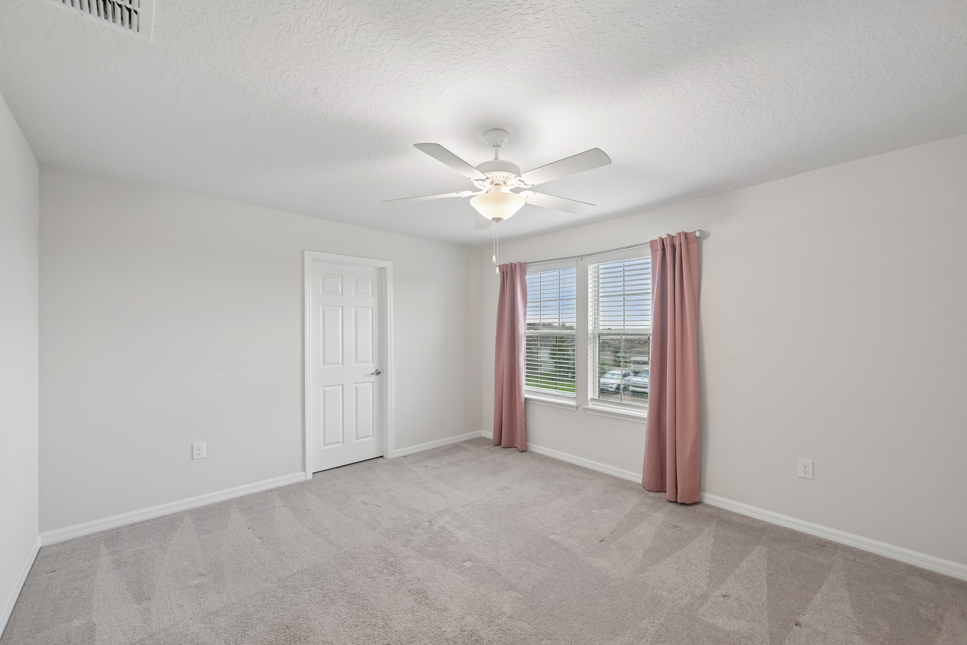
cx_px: 484
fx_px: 376
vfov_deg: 81.2
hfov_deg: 104.3
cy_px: 322
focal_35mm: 14
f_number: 8
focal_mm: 14
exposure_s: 1/15
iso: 400
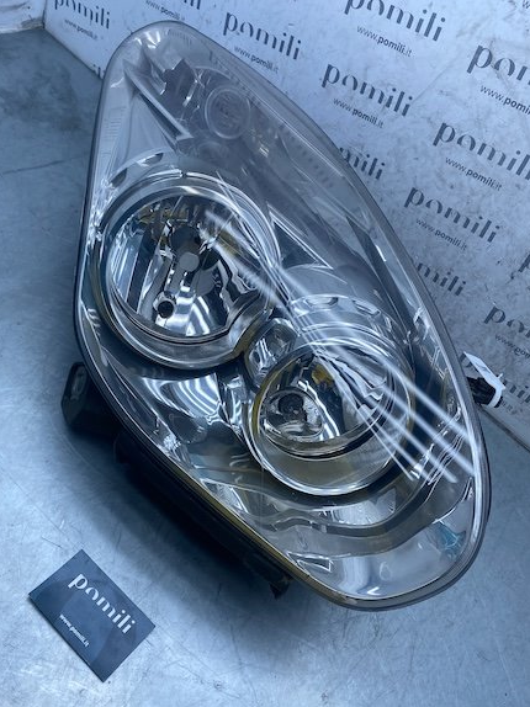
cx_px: 249
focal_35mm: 29
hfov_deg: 48.2
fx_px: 592
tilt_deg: -48.9
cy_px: 384
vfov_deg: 61.6
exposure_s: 1/1043
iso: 32
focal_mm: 4.25
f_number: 1.8
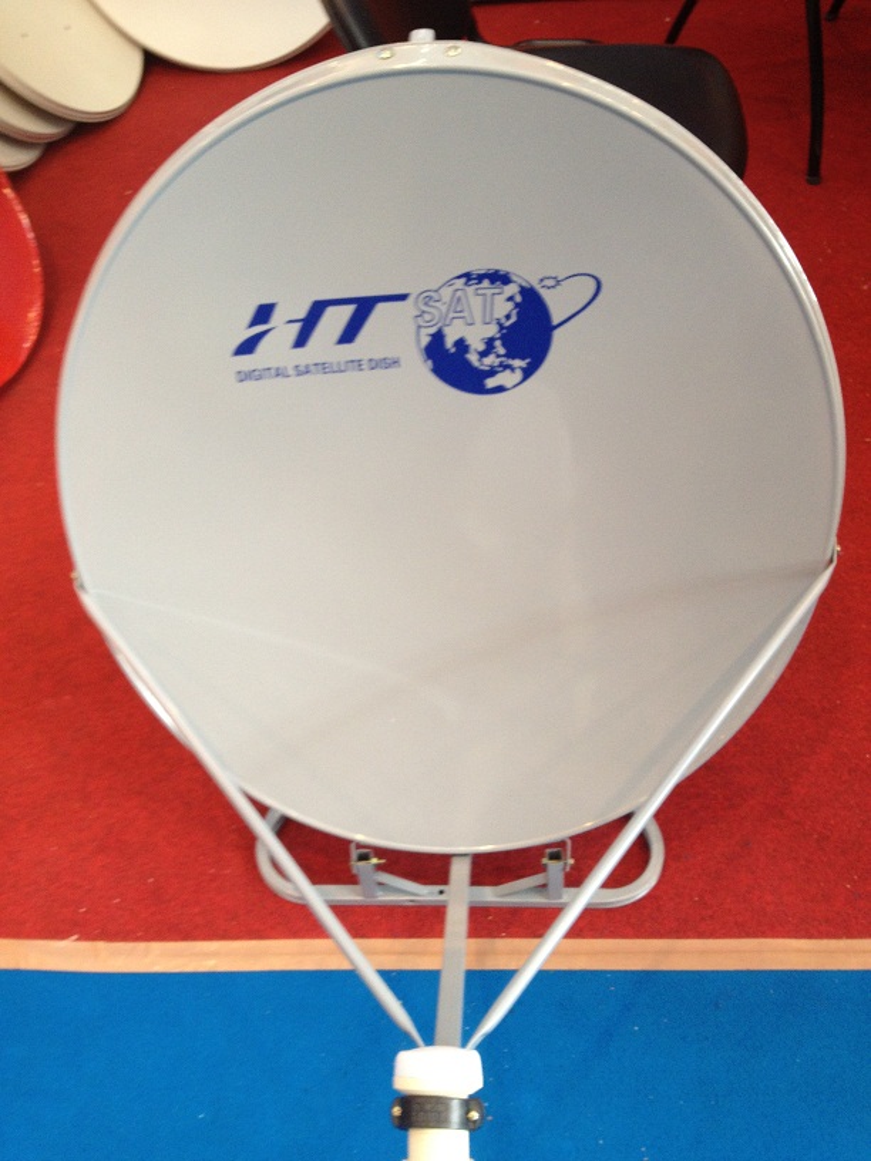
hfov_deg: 40.7
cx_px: 436
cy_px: 580
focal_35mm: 35
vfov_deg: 52.6
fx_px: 1174
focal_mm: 4.28
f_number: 2.4
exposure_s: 1/20
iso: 100
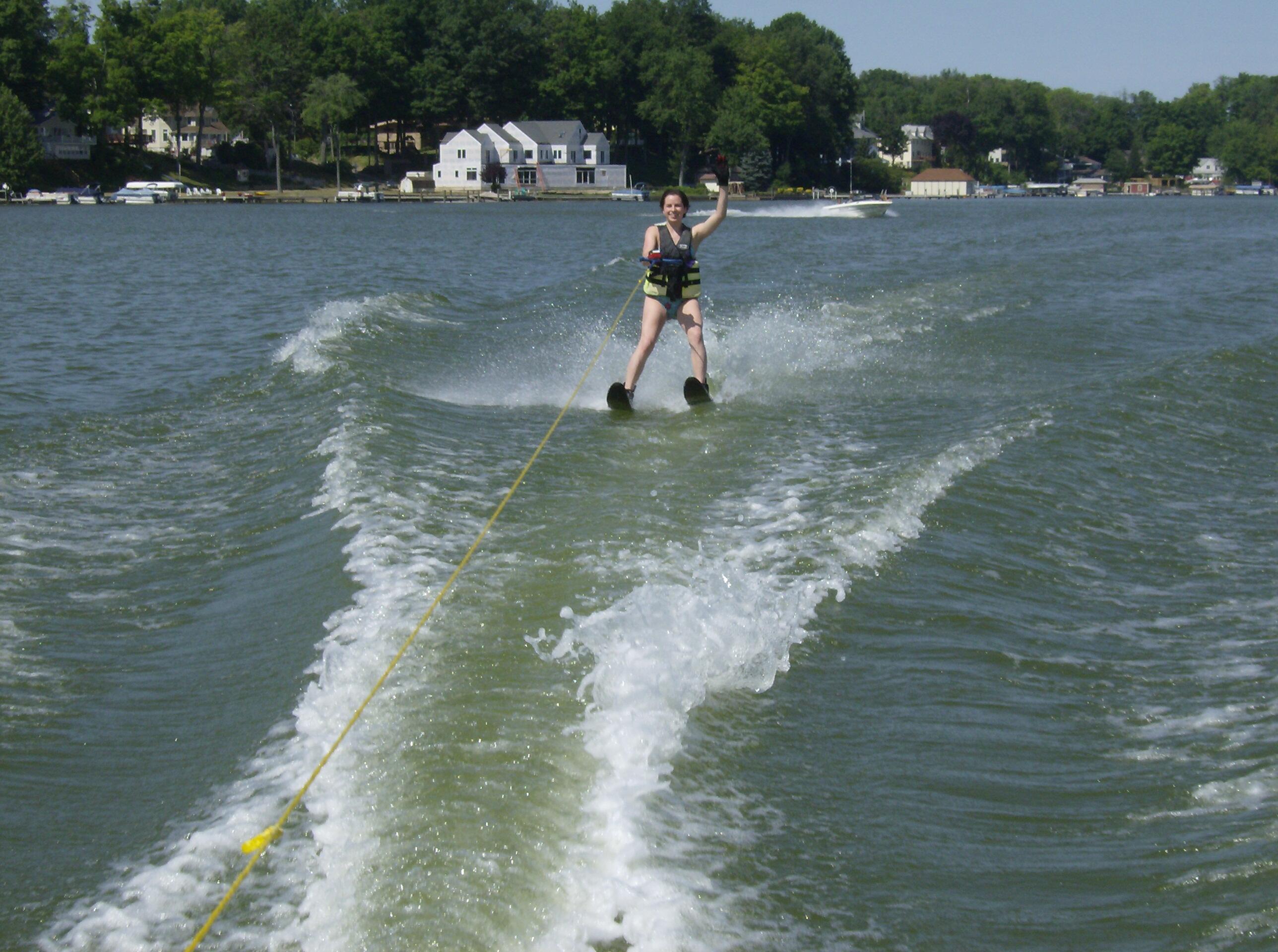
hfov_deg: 23.1
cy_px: 476
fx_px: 3131
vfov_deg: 17.3
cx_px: 639
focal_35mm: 85
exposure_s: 1/594
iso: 100
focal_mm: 14.1
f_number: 6.9
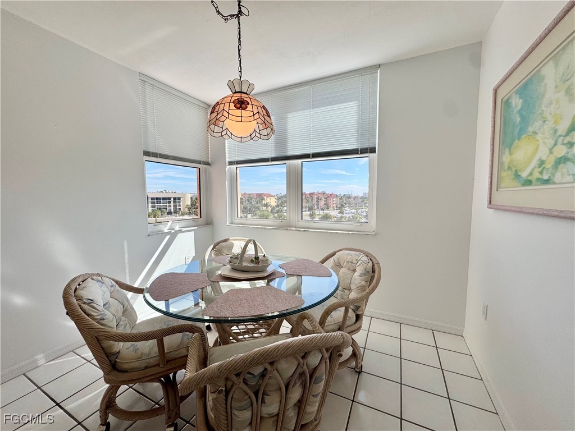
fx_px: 233
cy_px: 216
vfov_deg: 85.7
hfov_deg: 102.1
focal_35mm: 14
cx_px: 288
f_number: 2.2
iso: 40
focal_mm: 2.22
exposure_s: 1/476
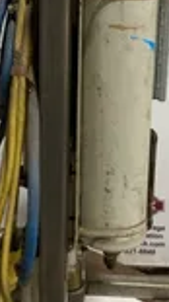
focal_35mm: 87
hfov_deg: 13.9
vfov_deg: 24.4
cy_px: 129
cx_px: 107
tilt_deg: -18.4
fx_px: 694
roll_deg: -0.2
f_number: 2.4
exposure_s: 1/50
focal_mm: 3.3
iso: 250
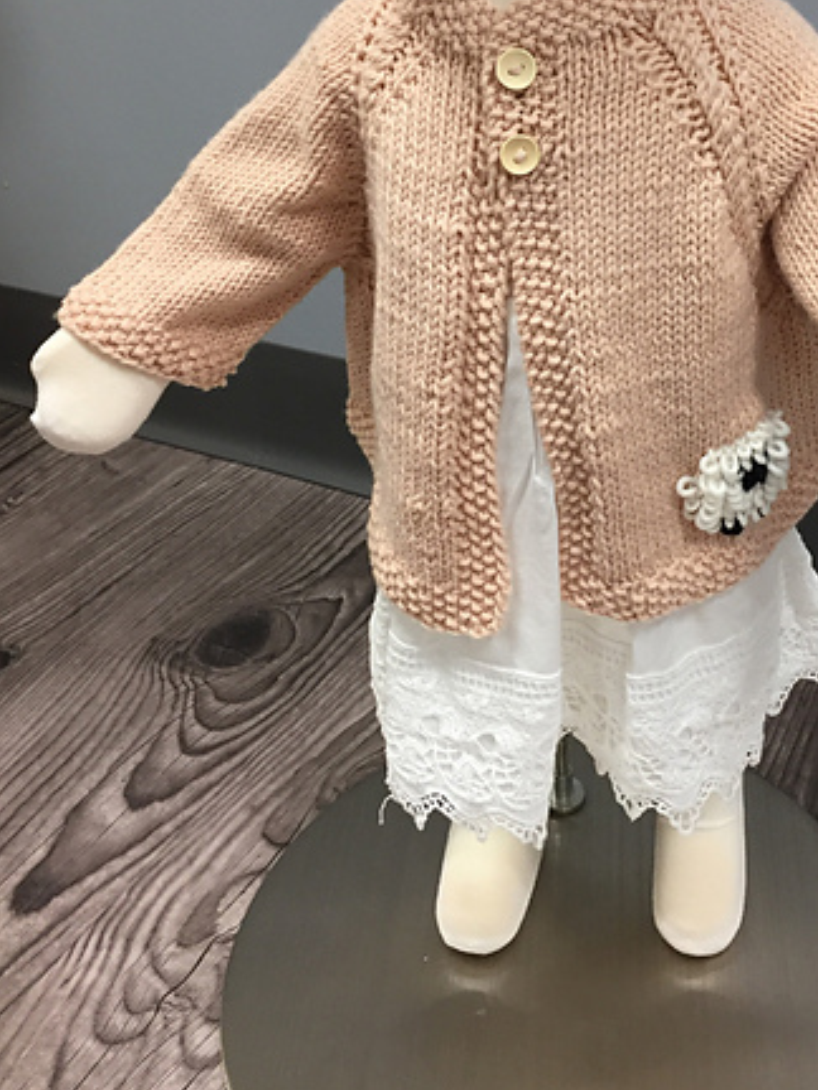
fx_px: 1355
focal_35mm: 43
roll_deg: +2.3
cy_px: 308
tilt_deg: -24.7
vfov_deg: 42.8
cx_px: 558
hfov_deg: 33.2
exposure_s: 1/30
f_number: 2.2
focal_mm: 4.15
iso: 40
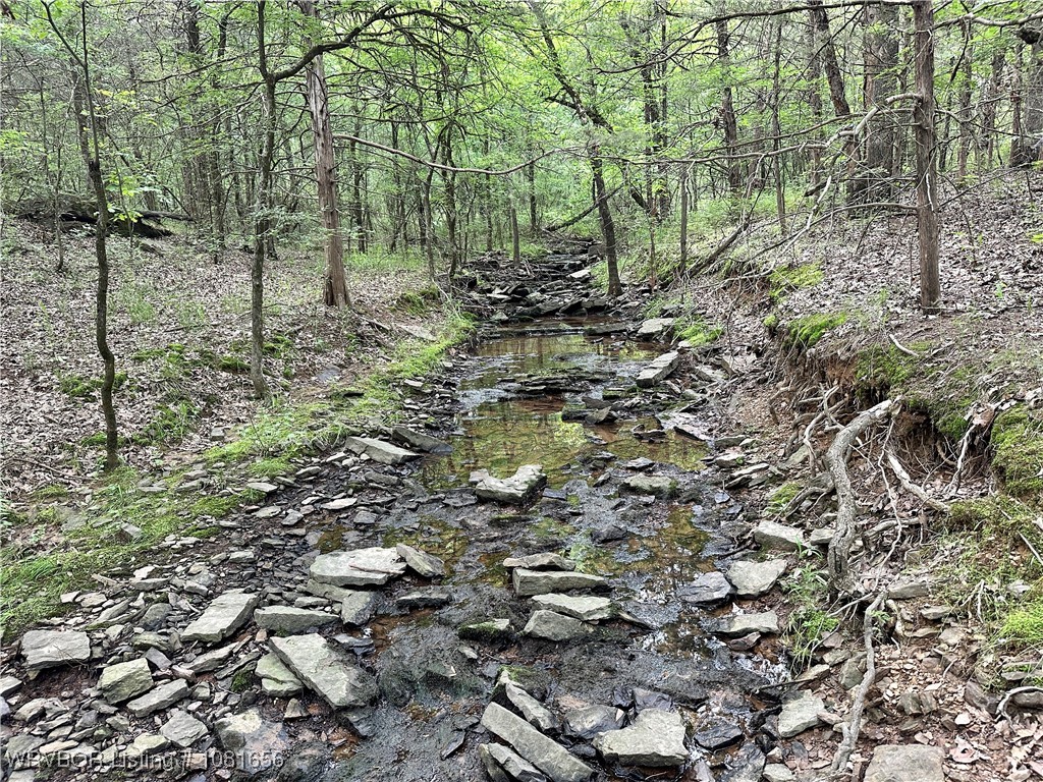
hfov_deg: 71.6
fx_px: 723
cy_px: 391
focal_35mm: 24
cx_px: 522
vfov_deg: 56.8
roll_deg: +2.6
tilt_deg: -11.7
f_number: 1.78
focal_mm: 6.86
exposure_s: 1/79
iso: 250
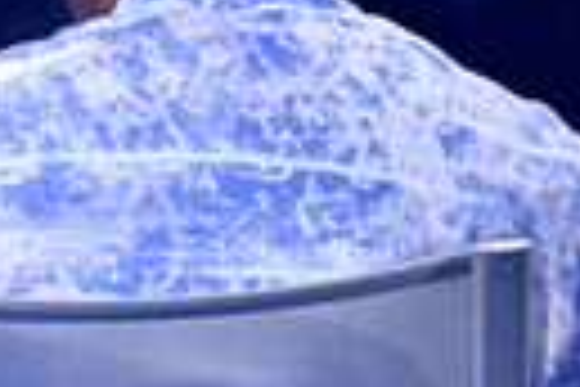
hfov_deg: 1.5
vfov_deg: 1.0
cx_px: -236
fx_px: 22473
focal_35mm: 1395
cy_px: 68
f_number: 5.6
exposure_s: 1/640
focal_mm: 400
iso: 5000
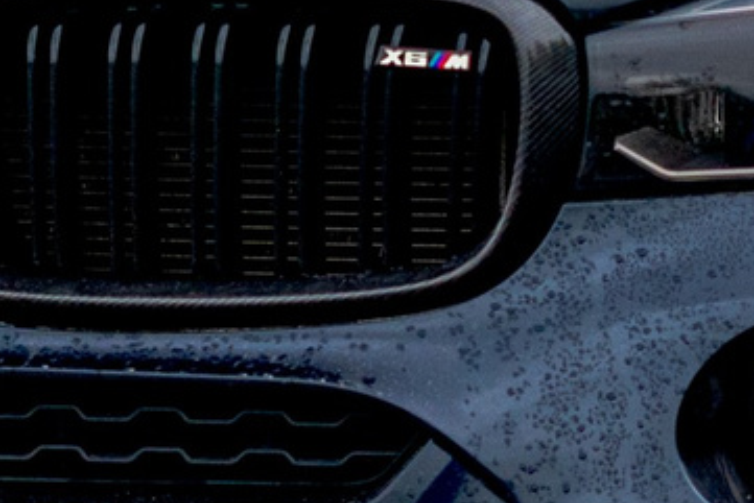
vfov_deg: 2.2
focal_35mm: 620
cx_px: 609
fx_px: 12990
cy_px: 108
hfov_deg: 3.3
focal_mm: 85
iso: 500
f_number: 2
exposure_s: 1/400
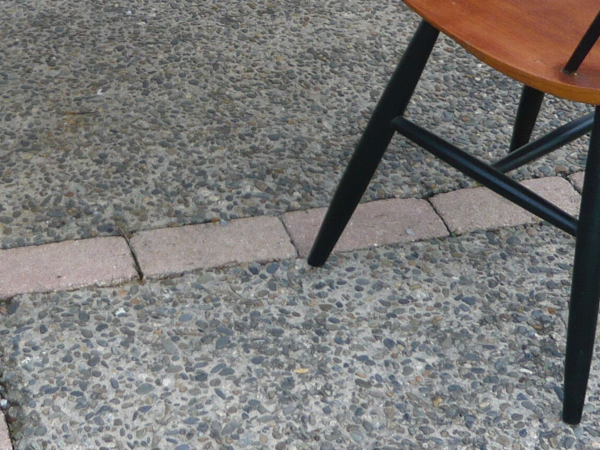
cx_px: 166
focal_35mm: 97
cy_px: -36
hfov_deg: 20.1
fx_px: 1681
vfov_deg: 14.9
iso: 100
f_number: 3.1
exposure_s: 1/200
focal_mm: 5.8
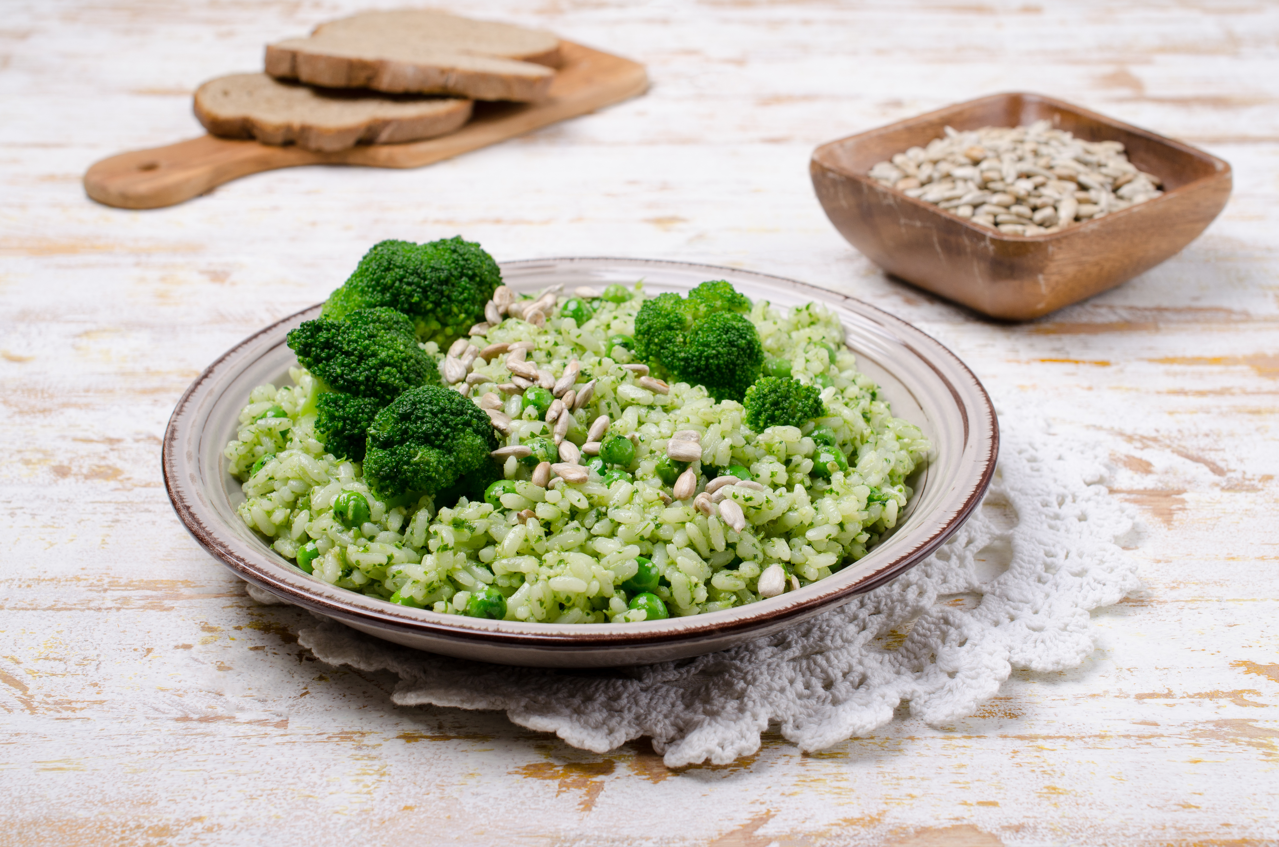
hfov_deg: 33.5
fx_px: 2127
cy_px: 424
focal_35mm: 60
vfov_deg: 22.5
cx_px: 640
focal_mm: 40
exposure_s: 1/160
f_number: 9
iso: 125
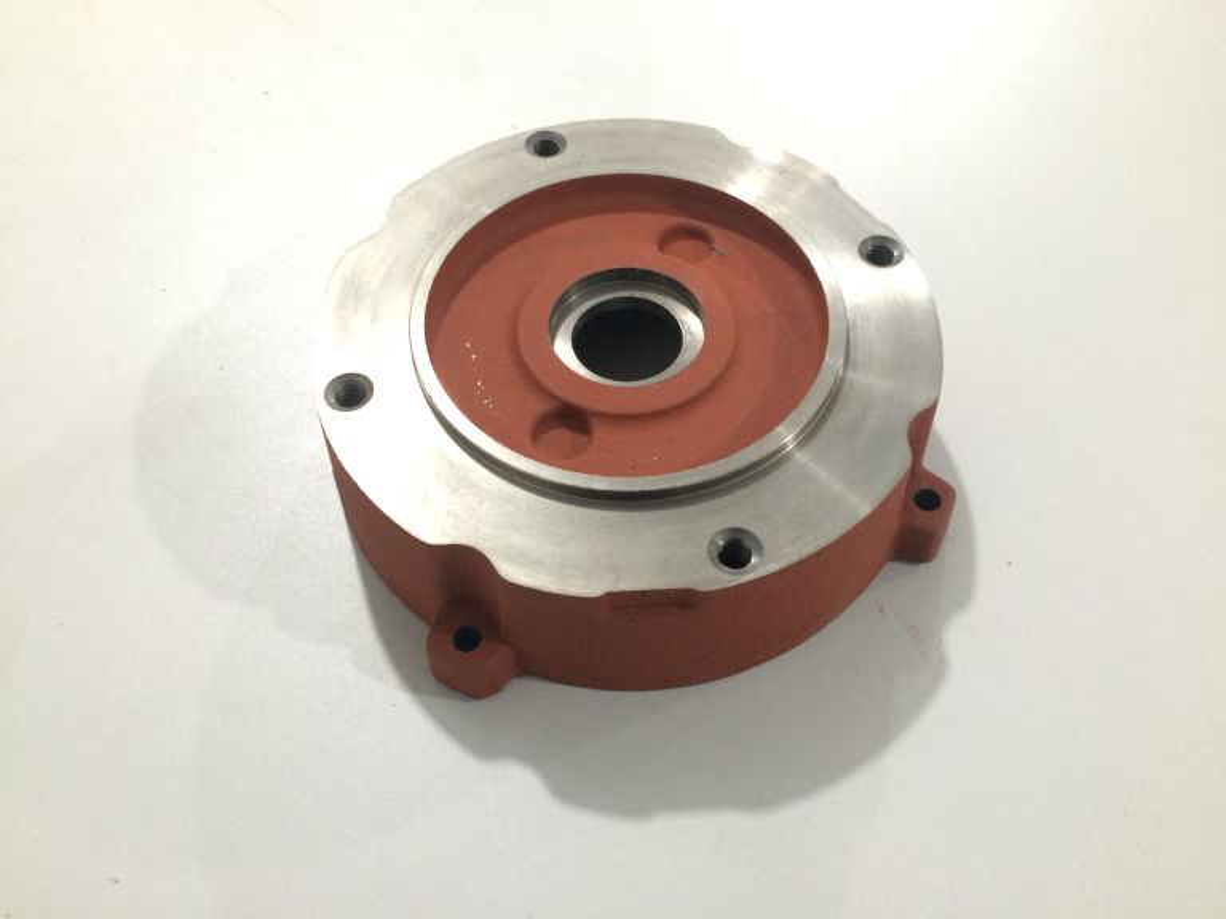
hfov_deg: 61.7
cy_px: 460
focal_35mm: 29
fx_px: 1027
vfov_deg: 48.2
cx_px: 613
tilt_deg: -54.5
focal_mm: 4.15
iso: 200
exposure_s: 1/30
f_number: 2.2
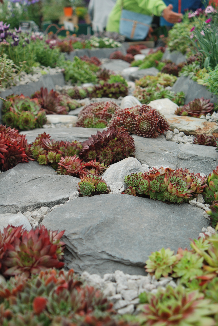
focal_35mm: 46
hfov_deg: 29.0
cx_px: 109
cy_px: 163
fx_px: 421
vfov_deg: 42.3
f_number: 4
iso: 100
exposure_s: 1/60
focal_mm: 31
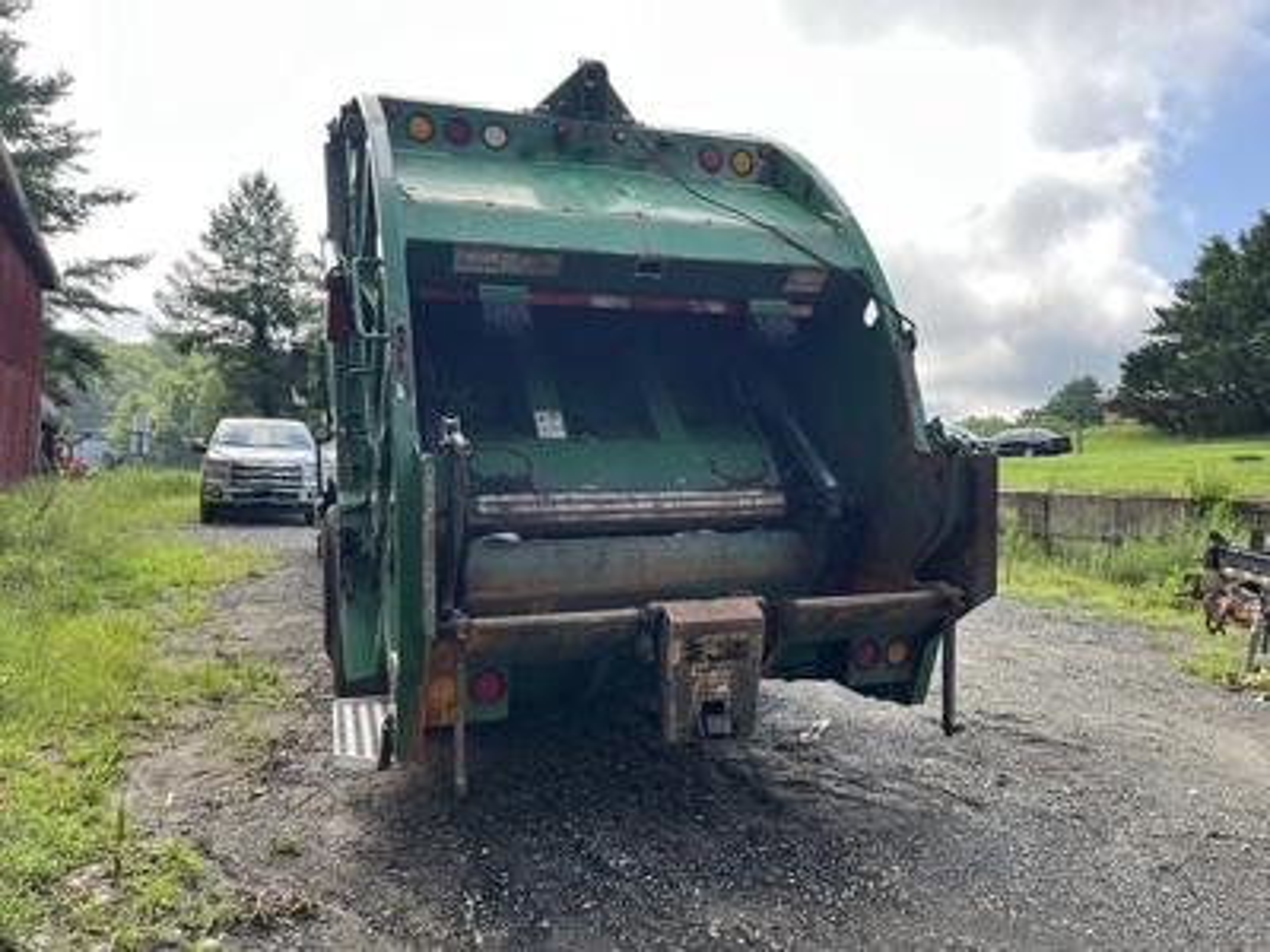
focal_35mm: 26
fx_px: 954
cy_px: 476
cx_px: 635
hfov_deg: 67.3
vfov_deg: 53.1
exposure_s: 1/777
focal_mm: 5.1
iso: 50
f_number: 1.6
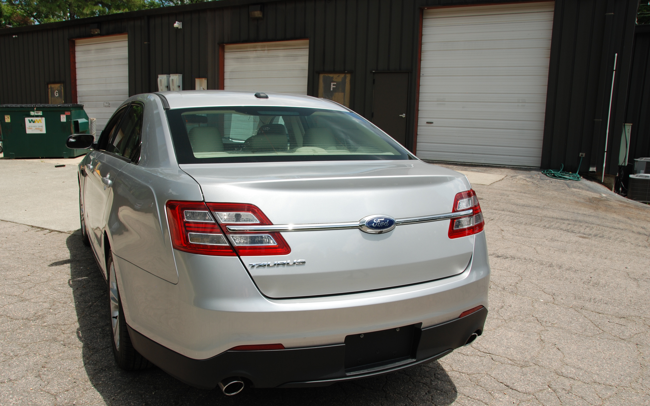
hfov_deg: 64.6
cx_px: 315
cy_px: 224
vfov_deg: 43.1
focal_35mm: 29
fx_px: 514
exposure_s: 1/250
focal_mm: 18
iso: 100
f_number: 8
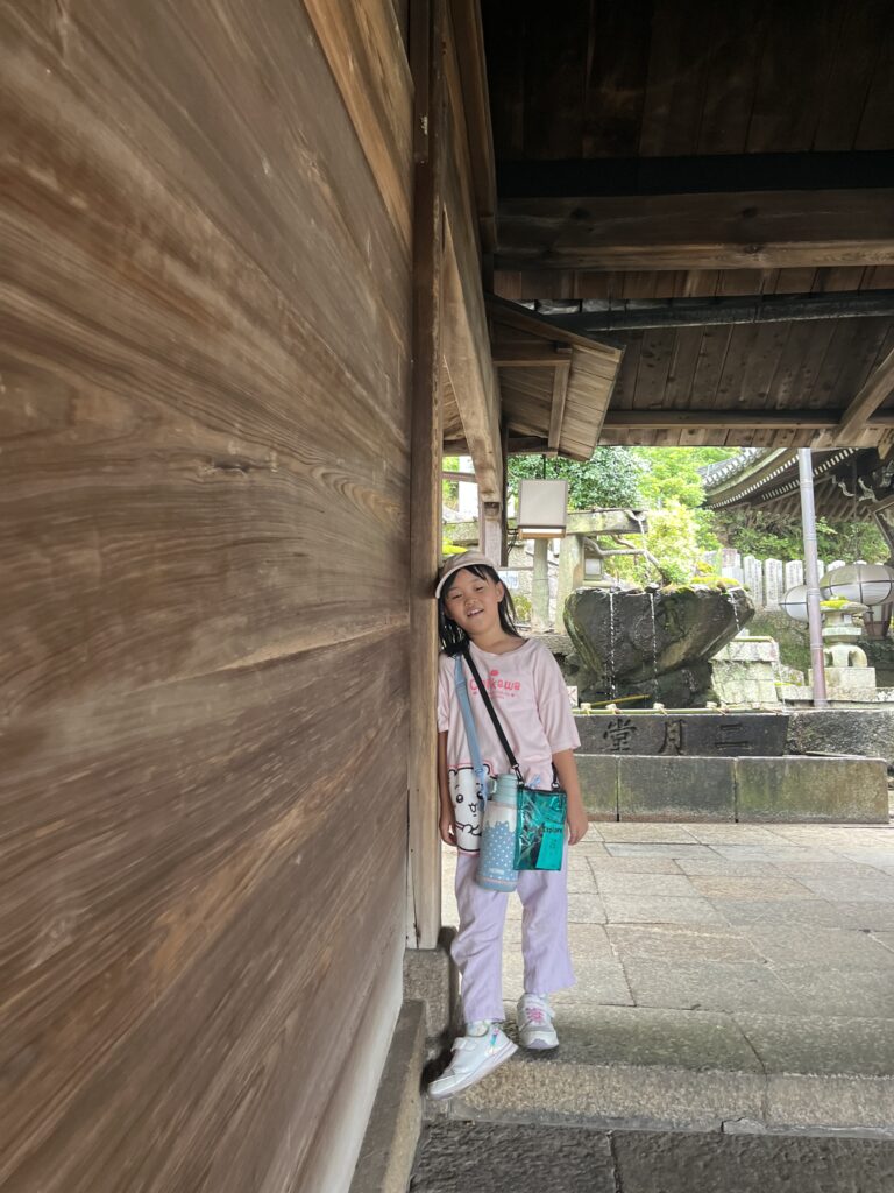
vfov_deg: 67.3
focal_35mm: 26
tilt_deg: +10.4
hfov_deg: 53.1
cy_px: 596
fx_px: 895
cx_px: 447
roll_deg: -2.8
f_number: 1.6
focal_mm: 5.1
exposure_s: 1/110
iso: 125
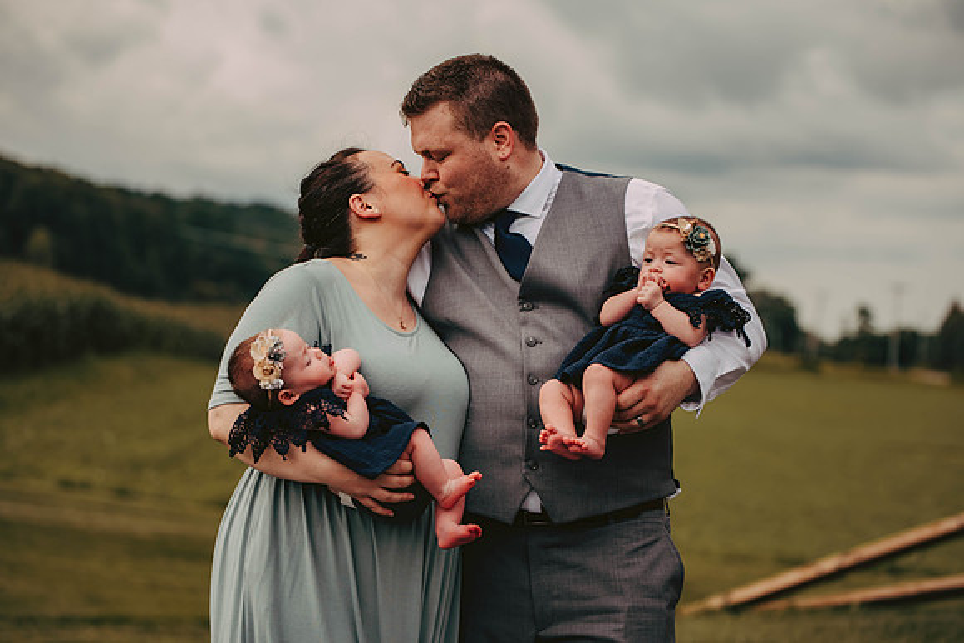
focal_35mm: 91
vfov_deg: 15.1
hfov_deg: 22.4
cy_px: 322
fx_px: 2430
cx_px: 482
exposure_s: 1/1600
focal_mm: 86
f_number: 2.8
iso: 200
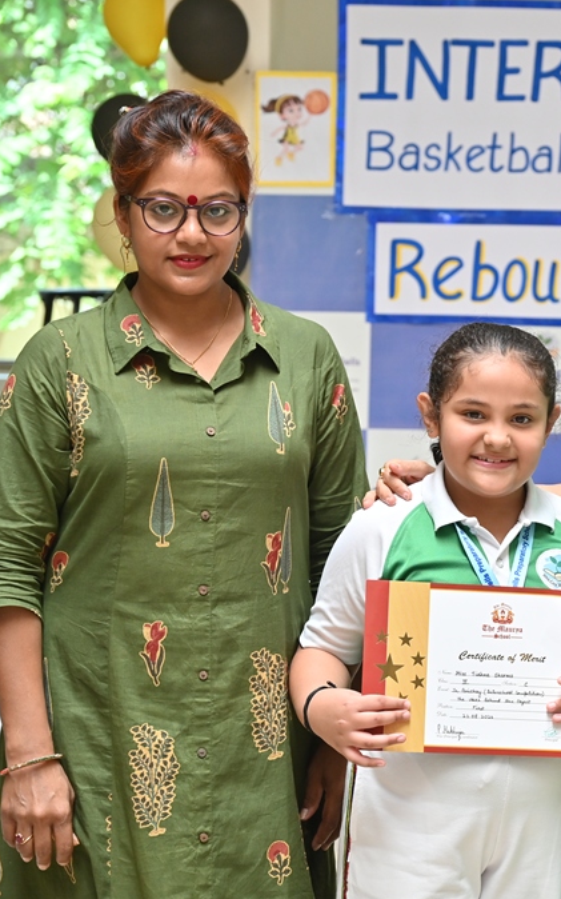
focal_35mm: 113
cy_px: 452
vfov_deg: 18.4
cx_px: 634
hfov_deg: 11.4
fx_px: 2765
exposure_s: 1/125
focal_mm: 73
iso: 800
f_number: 5.6
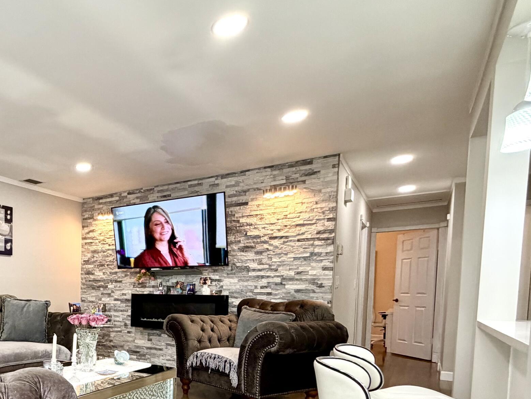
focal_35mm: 27
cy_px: 312
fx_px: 414
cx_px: 47
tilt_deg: -3.9
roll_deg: -1.0
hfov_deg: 56.0
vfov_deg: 48.8
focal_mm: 2.22
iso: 250
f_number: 2.2
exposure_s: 1/120
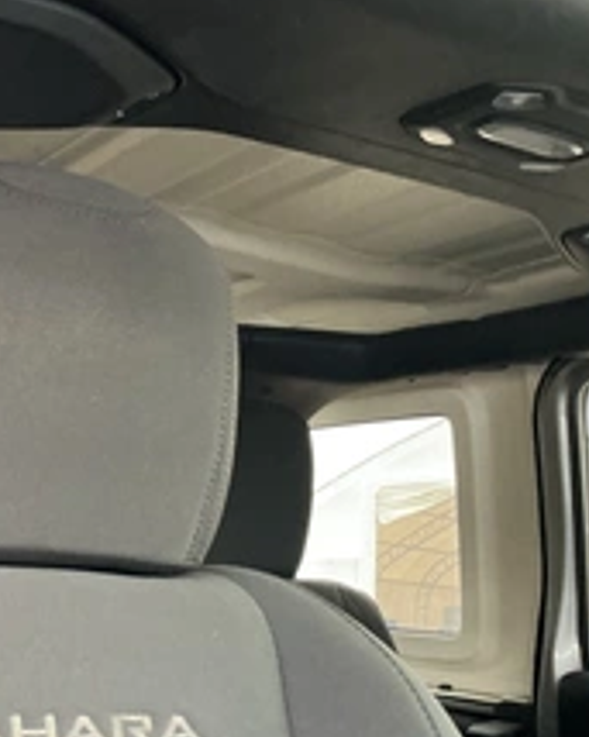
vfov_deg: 36.2
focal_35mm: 51
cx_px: 34
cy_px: 503
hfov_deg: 28.3
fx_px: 1112
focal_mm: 3
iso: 320
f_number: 1.8
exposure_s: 1/46
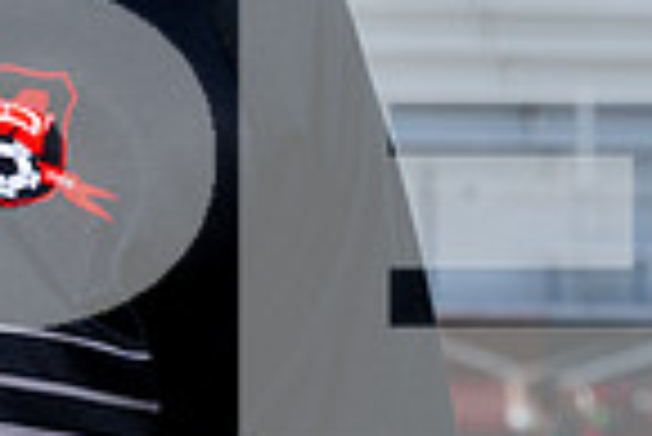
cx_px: -373
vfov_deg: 4.9
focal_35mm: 280
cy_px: -326
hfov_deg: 7.2
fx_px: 5076
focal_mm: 70
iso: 250
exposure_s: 1/250
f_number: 10
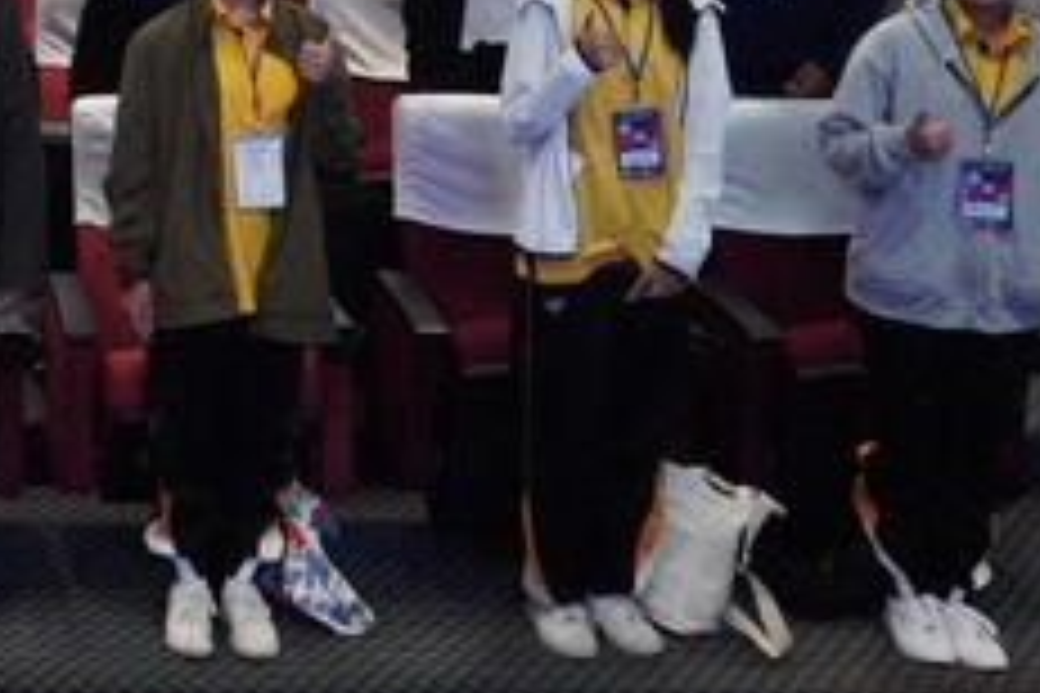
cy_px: -146
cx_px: -248
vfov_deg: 15.8
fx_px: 2398
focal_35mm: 83
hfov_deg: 22.3
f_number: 7.1
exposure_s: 1/320
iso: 12800
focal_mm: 20
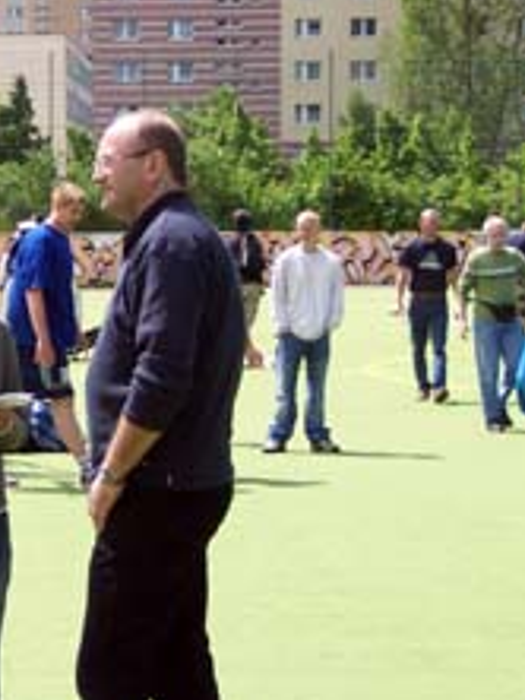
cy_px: 443
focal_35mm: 155
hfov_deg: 9.5
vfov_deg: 12.7
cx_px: -6
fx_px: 3131
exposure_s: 1/700
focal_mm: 16
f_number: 3.8
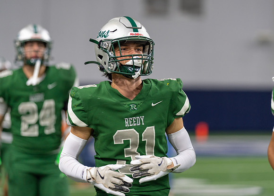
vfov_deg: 8.9
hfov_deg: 12.4
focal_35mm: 162
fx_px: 1262
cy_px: 84
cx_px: 160
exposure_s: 1/1000
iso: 640
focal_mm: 135
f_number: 1.8
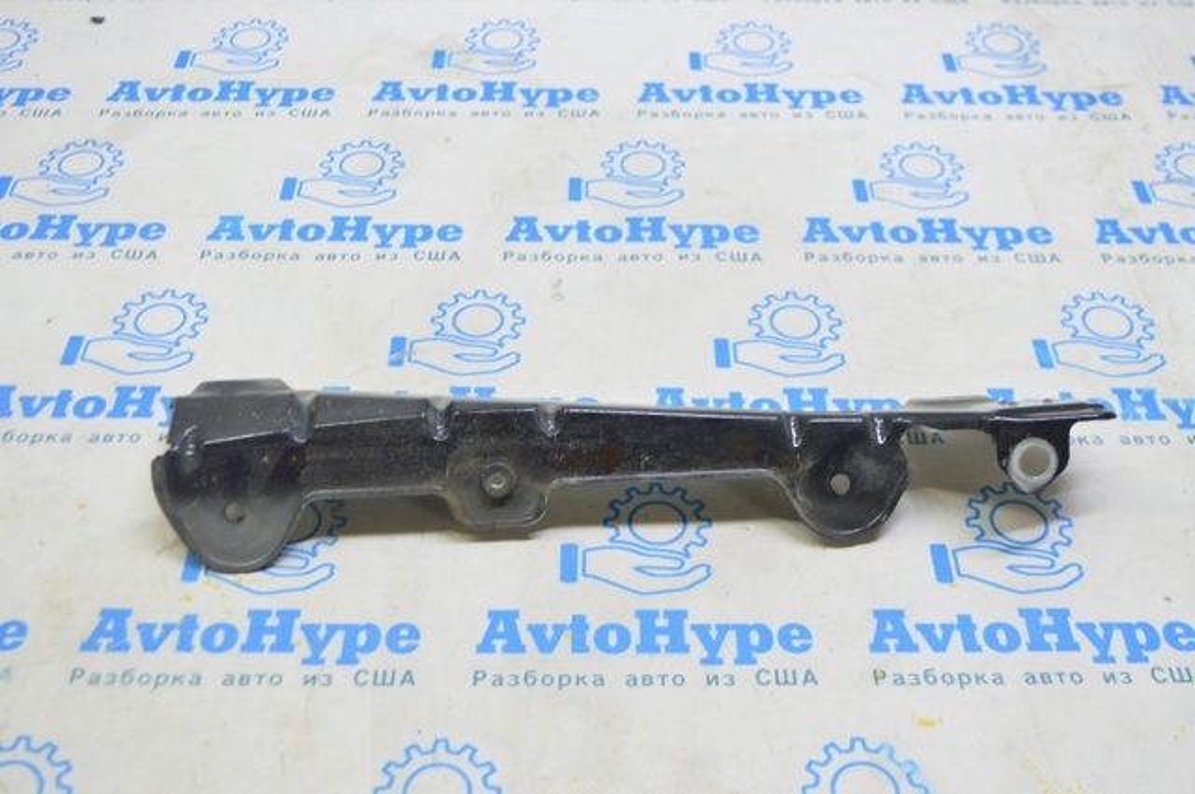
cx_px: 598
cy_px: 397
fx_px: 1492
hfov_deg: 43.7
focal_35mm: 45
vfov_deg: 29.8
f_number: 5.6
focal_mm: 30
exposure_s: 1/20
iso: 400
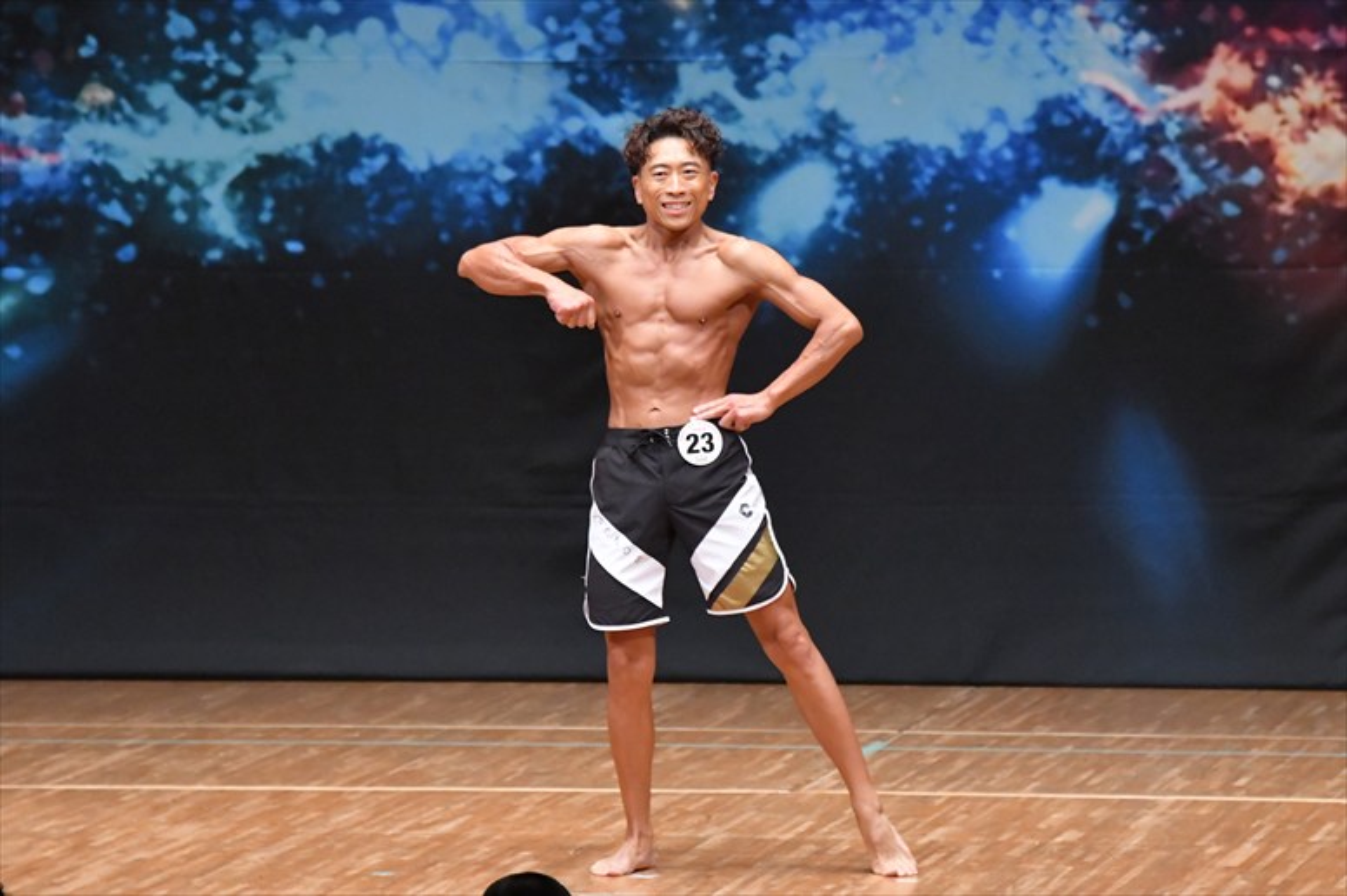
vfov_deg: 5.1
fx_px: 10098
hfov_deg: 7.6
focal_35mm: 270
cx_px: 674
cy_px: 448
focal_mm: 180
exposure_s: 1/400
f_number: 5.6
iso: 8000
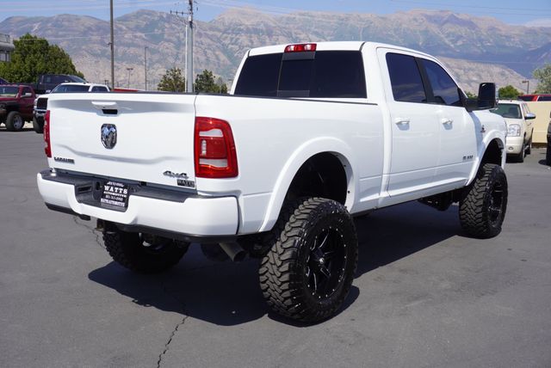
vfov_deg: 35.6
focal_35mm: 38
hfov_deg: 51.2
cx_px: 276
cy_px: 184
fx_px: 574
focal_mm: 25
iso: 100
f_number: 11
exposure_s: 1/200
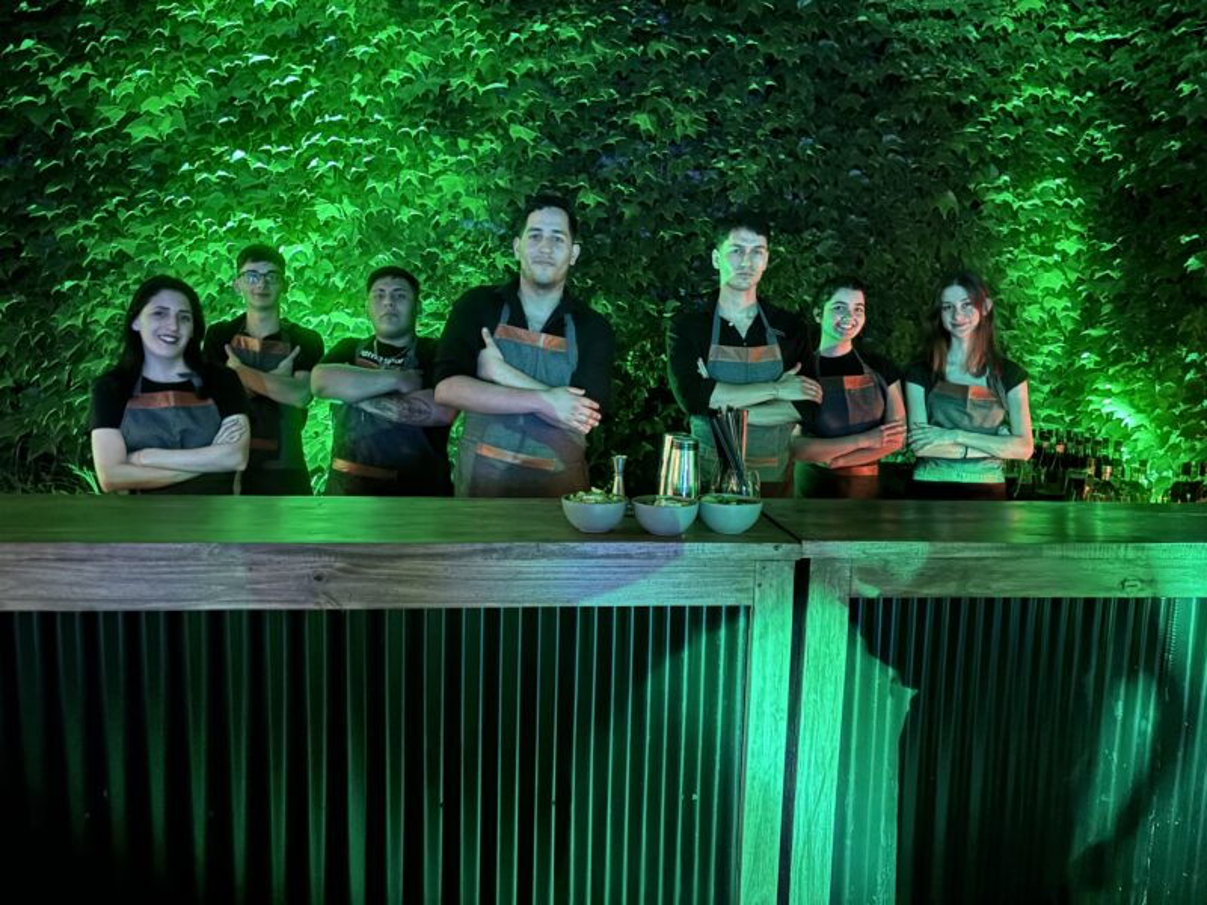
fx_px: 907
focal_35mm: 26
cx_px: 604
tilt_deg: -7.8
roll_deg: -2.4
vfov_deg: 53.1
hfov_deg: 67.3
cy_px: 452
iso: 1250
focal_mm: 5.96
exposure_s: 1/14
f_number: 1.6
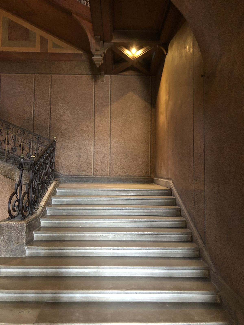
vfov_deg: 63.4
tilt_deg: +2.7
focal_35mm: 28
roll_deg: +0.2
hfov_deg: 49.7
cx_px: 122
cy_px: 162
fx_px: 263
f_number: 1.8
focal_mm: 4
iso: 100
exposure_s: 1/4
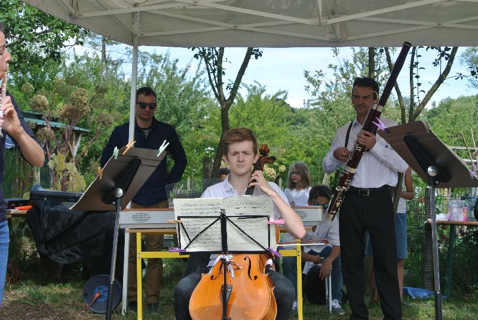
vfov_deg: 16.9
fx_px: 1076
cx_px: 239
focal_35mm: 81
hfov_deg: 25.0
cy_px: 160
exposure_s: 1/250
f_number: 5.6
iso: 110
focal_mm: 30
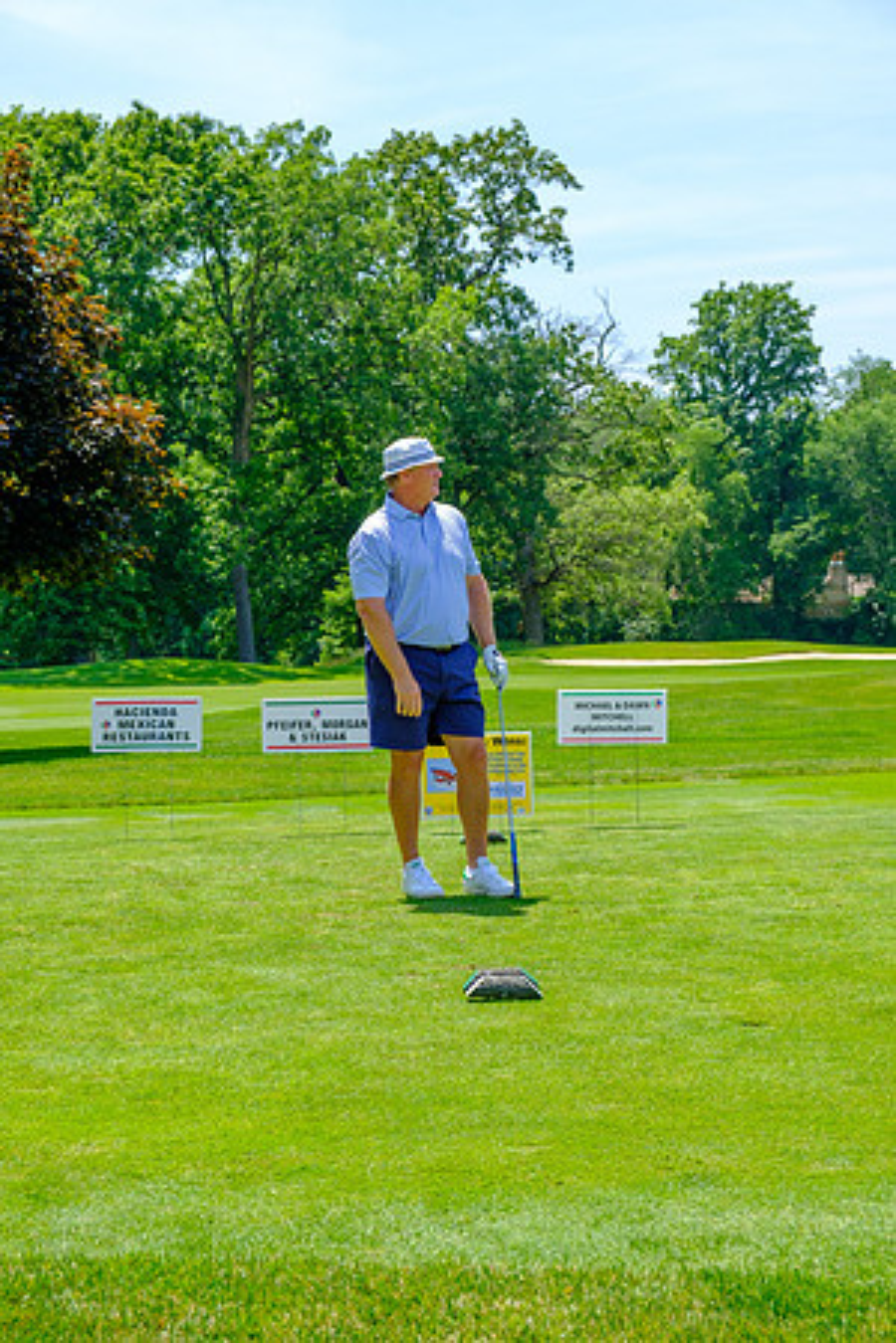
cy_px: 672
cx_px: 448
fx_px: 2202
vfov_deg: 33.9
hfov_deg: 23.0
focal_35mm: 59
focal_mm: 39
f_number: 5.6
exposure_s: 1/250
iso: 200
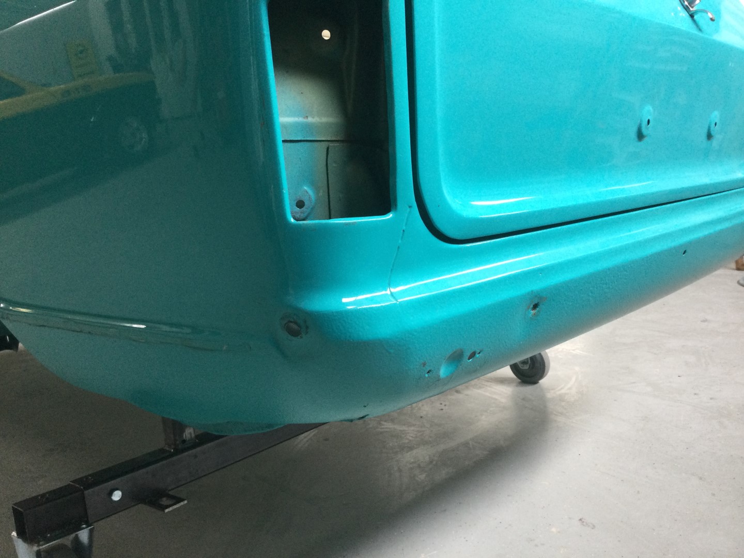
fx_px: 666
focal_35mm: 31
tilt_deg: -9.7
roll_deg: +2.0
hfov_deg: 58.4
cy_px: 279
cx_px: 372
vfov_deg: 45.4
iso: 125
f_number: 2.4
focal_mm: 3.3
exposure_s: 1/33
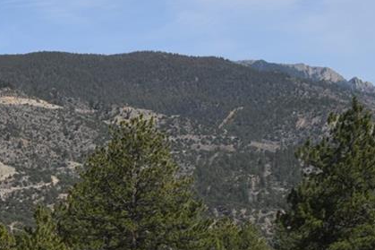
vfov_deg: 12.6
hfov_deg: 17.3
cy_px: 373
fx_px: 1072
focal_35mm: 103
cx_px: -235
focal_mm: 18
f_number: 11
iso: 100
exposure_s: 1/200
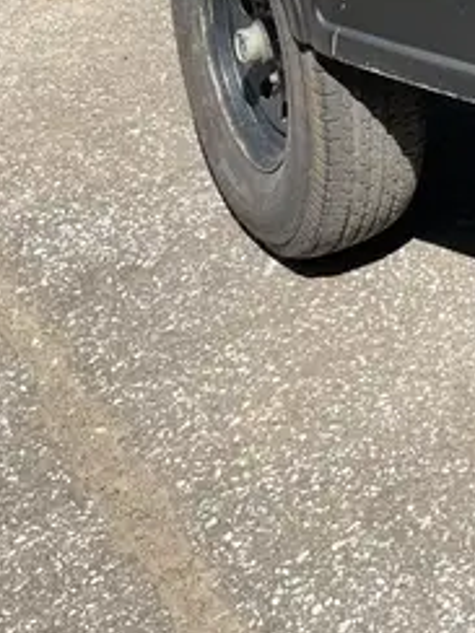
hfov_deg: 17.6
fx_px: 1427
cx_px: 641
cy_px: -281
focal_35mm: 78
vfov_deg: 21.5
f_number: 1.6
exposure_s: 1/2817
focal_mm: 4.2
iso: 32
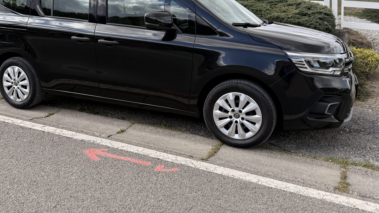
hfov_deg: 57.8
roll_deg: +3.1
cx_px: 162
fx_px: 342
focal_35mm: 34
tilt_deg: -6.7
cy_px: 68
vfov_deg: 34.3
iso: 100
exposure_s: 1/1855
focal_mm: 6.76
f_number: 1.78
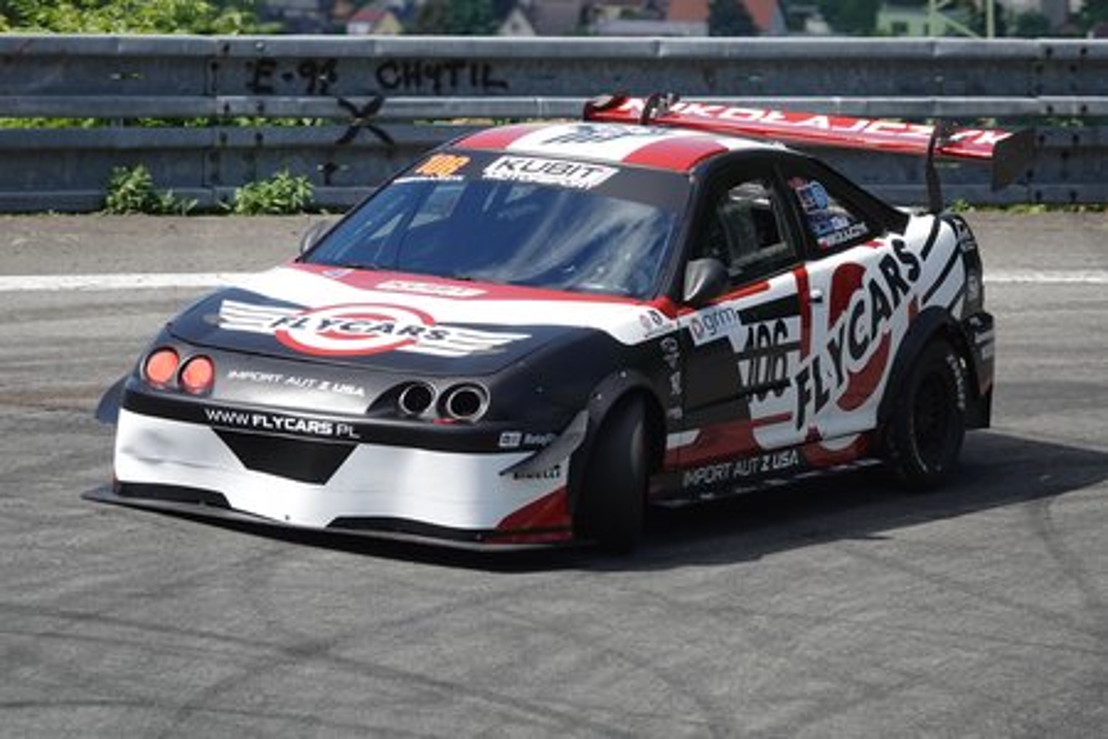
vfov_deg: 4.2
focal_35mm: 330
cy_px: 370
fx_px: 10156
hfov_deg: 6.2
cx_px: 554
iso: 125
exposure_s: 1/800
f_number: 4
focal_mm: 120.91
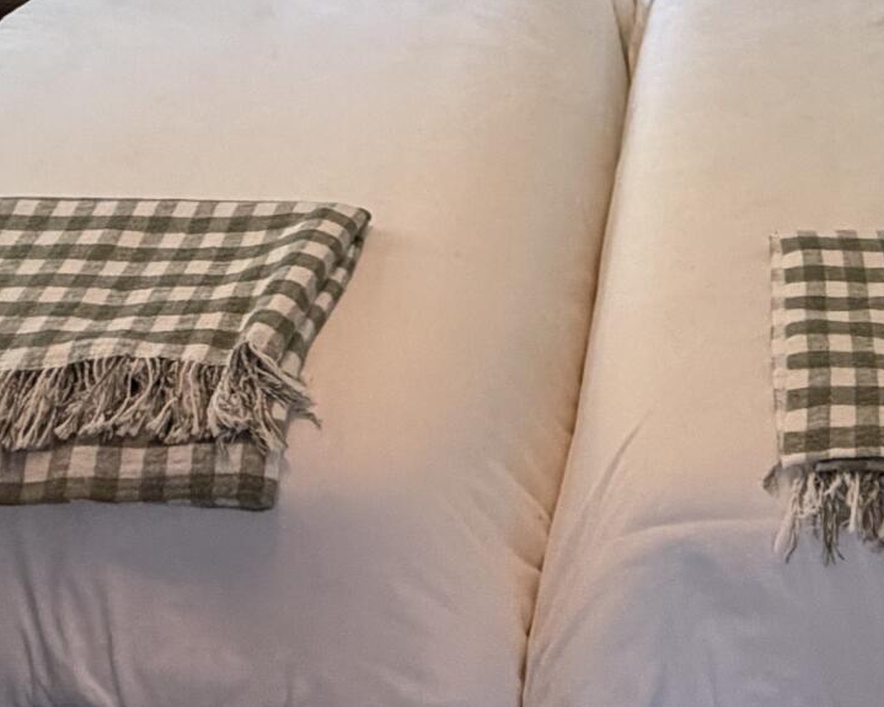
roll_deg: +0.9
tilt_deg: -9.1
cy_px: -333
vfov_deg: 22.3
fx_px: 1491
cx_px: 638
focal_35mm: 57
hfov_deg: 32.5
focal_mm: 2.22
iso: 250
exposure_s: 1/60
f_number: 2.2
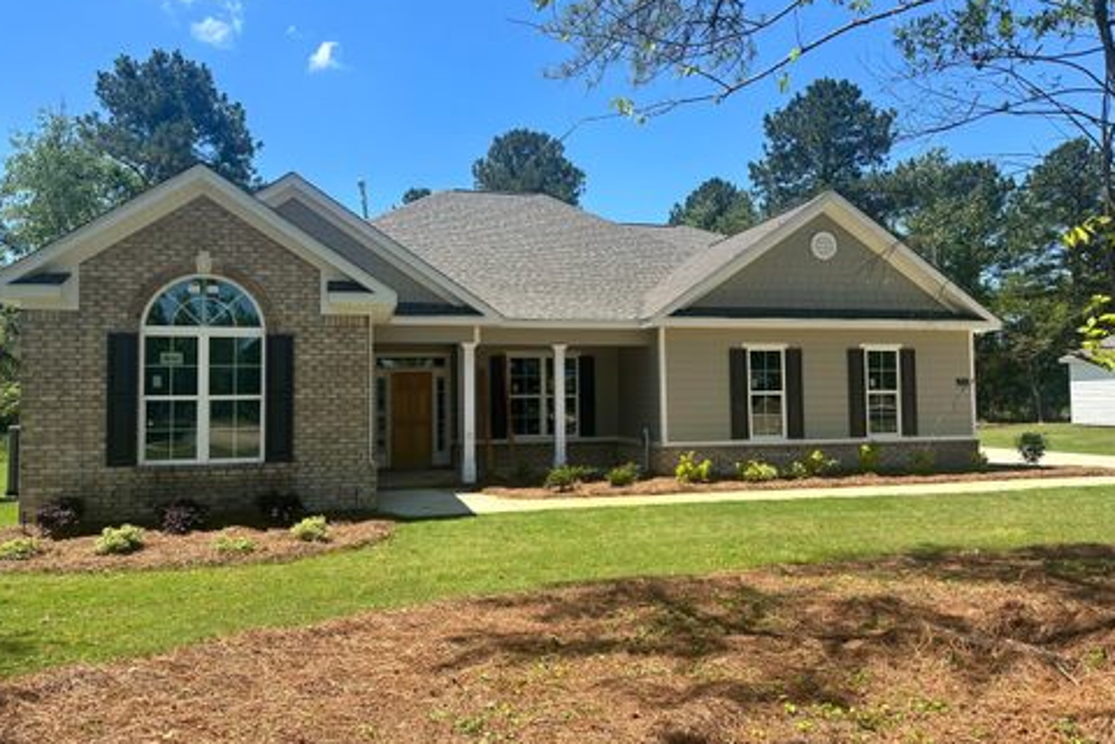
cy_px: 366
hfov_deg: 69.4
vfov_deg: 49.6
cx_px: 548
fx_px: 805
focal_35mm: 26
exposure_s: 1/2882
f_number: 1.78
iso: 80
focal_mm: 6.86
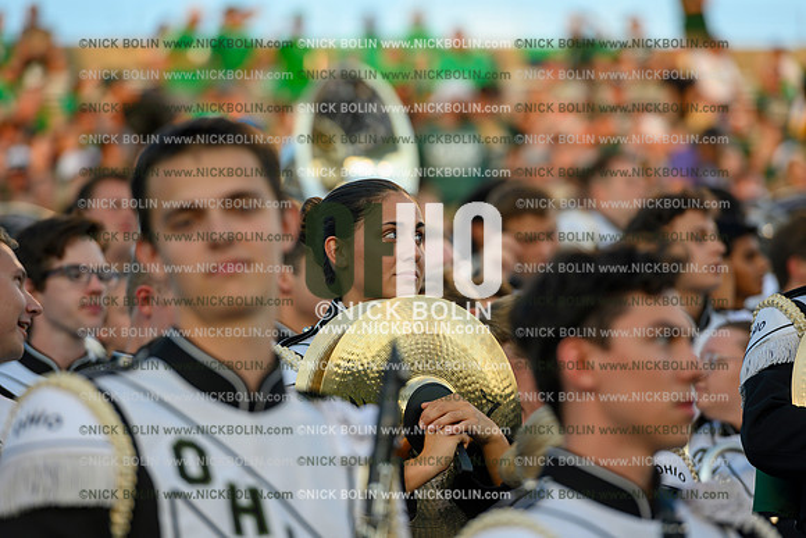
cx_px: 403
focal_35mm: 200
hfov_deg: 10.3
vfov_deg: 6.9
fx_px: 4479
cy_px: 269
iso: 160
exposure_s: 1/125
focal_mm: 200
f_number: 4
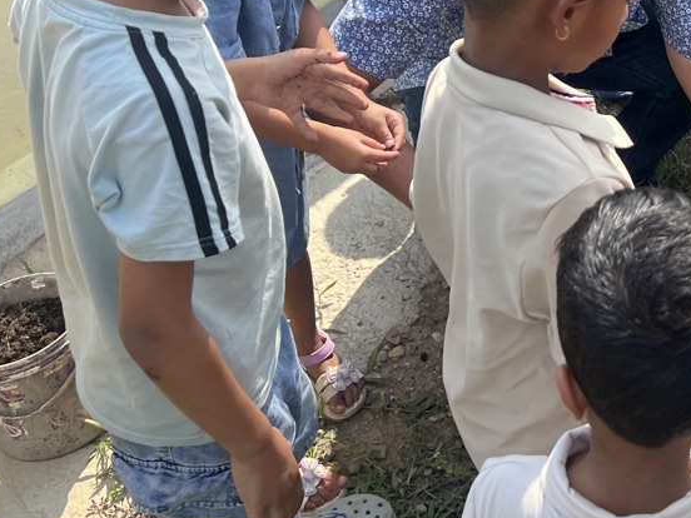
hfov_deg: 27.2
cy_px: 64
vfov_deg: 21.8
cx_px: 741
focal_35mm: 66
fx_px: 1317
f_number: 1.5
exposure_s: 1/1344
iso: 50
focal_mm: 5.7
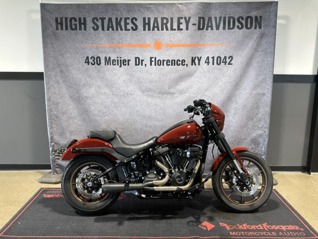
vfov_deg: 49.7
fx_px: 257
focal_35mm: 28
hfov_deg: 63.4
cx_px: 159
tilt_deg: -10.9
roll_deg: -0.4
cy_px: 120
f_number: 1.8
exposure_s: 1/60
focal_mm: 3
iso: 50
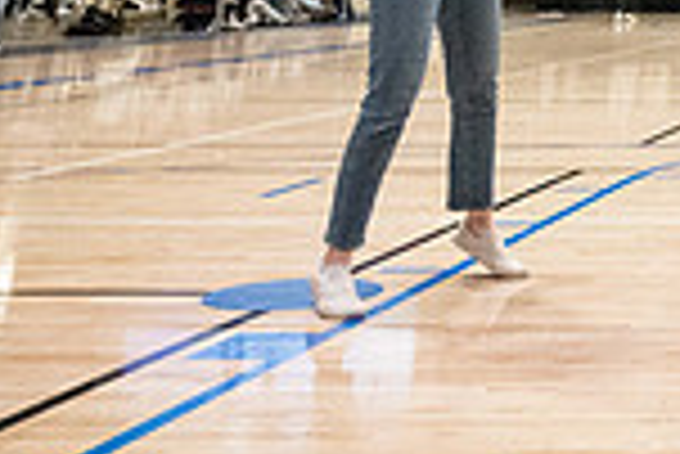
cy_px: -348
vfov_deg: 13.5
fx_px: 1739
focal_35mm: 92
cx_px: 1144
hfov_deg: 18.4
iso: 8000
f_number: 4
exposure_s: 1/500
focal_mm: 24
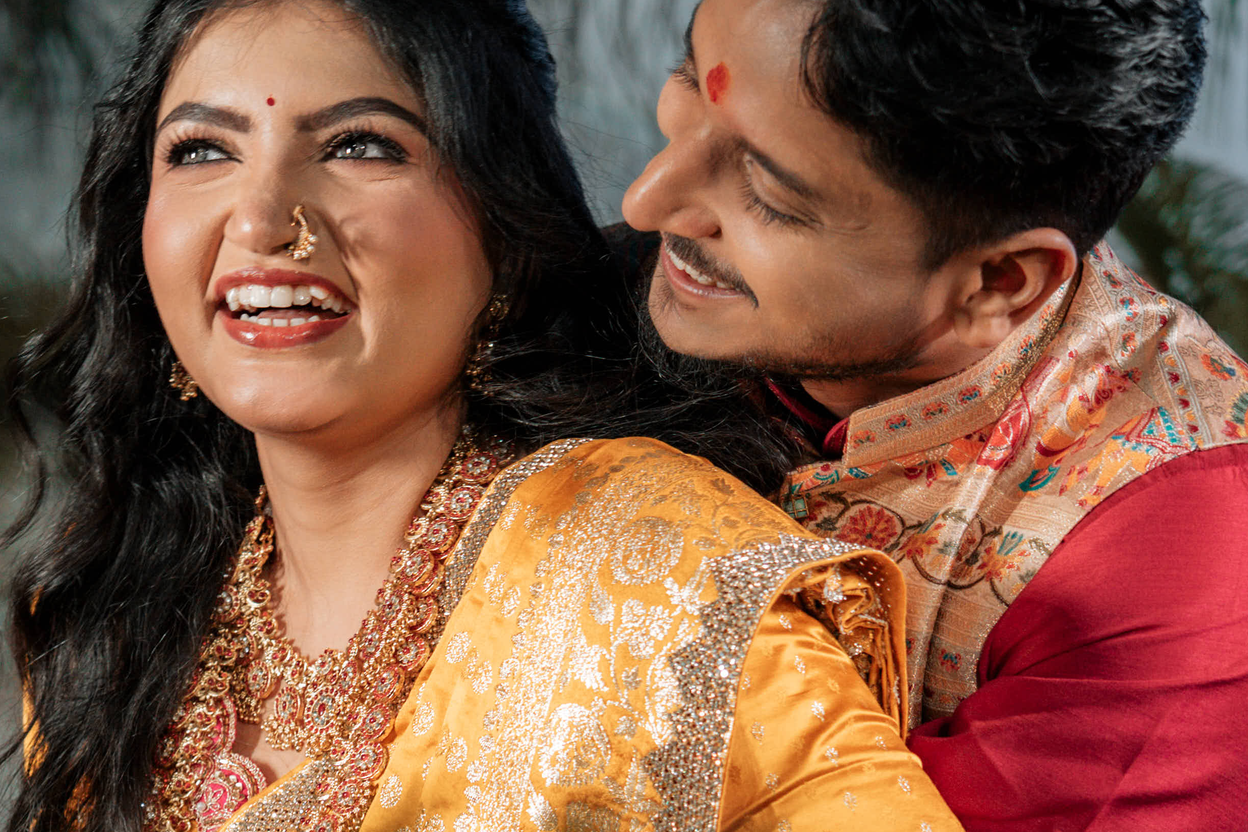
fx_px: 3466
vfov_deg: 13.5
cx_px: 53
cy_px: 829
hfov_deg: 19.9
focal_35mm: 100
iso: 640
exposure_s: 1/200
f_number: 2.8
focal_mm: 35
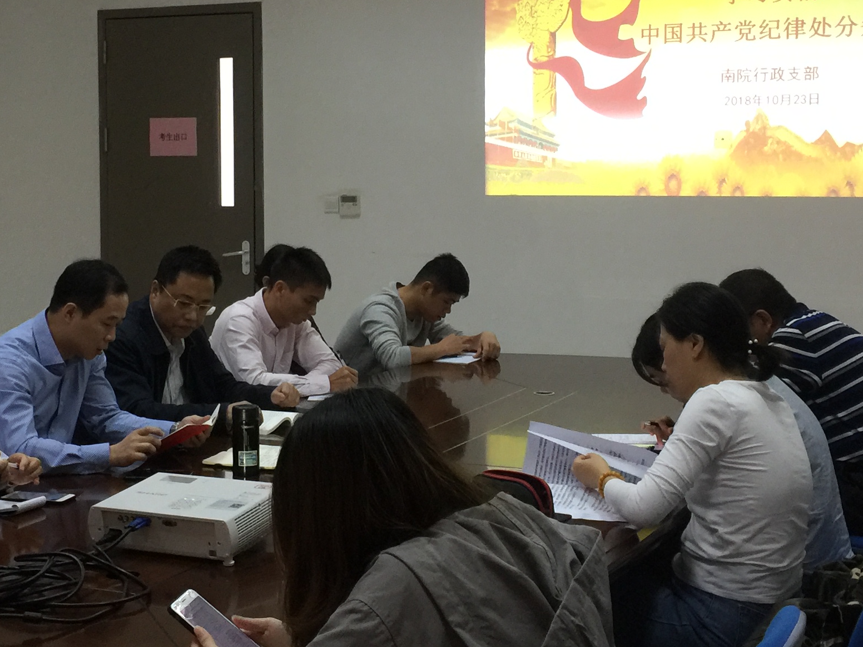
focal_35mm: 61
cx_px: 335
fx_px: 1521
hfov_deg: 31.6
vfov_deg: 24.0
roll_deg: -1.3
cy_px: 257
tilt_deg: -3.4
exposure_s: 1/17
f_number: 2.2
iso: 100
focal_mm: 4.15
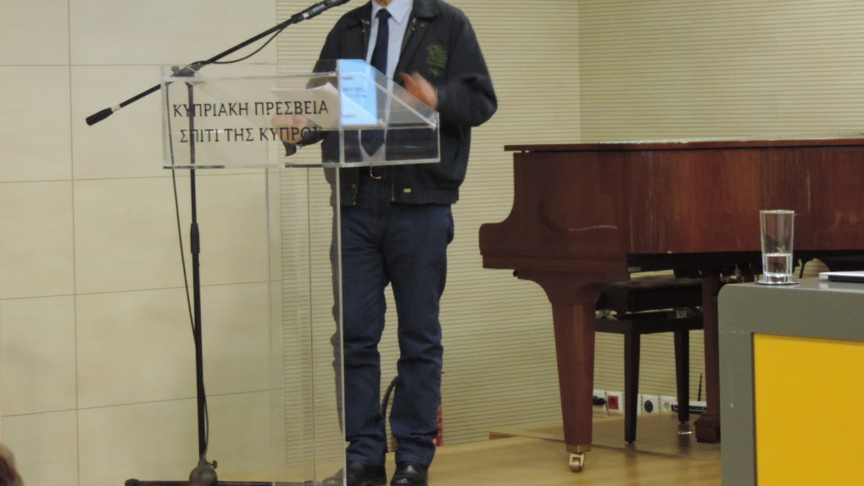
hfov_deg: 18.6
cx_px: 432
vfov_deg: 10.5
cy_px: 172
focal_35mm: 115
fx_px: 2634
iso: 800
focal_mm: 18.7
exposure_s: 1/15
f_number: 4.2
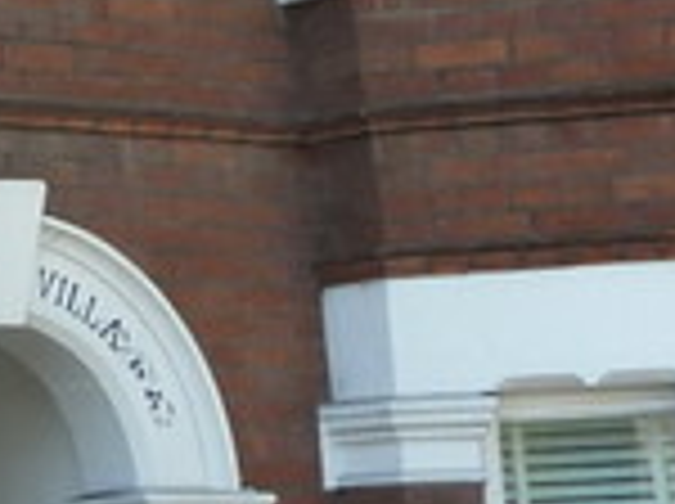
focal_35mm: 171
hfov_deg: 10.1
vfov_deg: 8.6
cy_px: -27
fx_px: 3329
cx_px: -936
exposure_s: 1/160
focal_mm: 4.1
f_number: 4
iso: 125
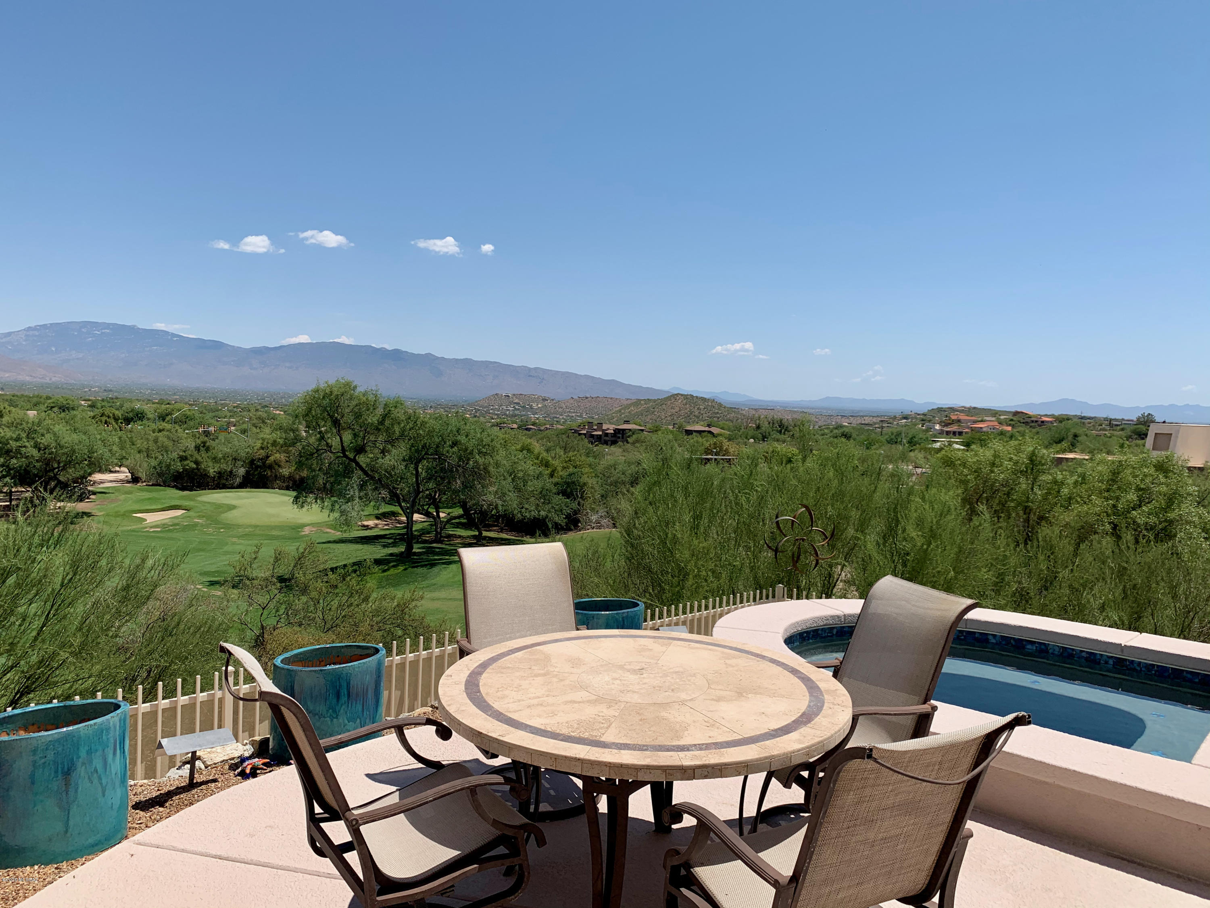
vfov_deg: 53.1
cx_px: 605
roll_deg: -3.0
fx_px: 909
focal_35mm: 26
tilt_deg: -2.6
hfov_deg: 67.3
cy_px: 454
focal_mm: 4.25
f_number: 1.8
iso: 25
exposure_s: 1/3650
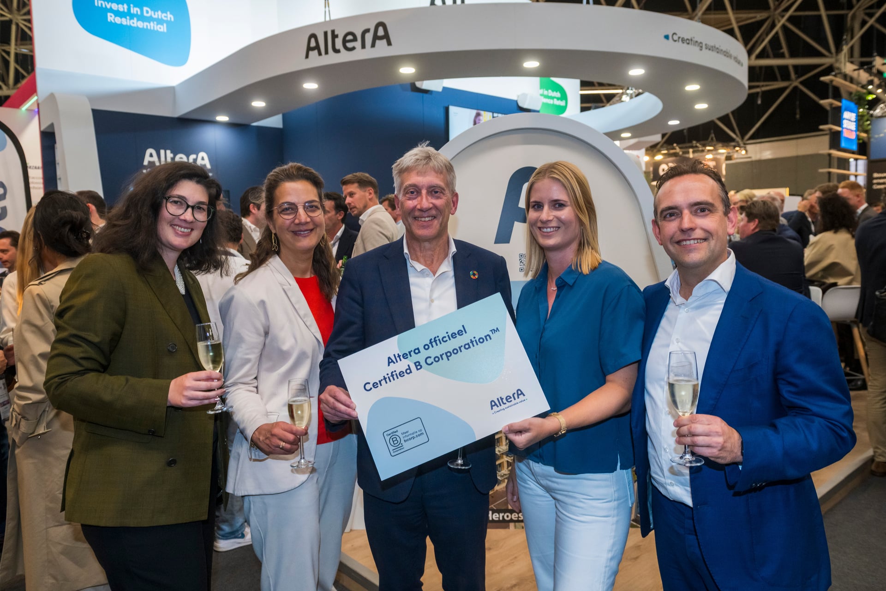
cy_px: 279
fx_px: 639
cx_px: 454
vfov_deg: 49.6
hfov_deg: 69.5
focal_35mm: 26
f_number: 4.5
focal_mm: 24
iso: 1600
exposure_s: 1/160
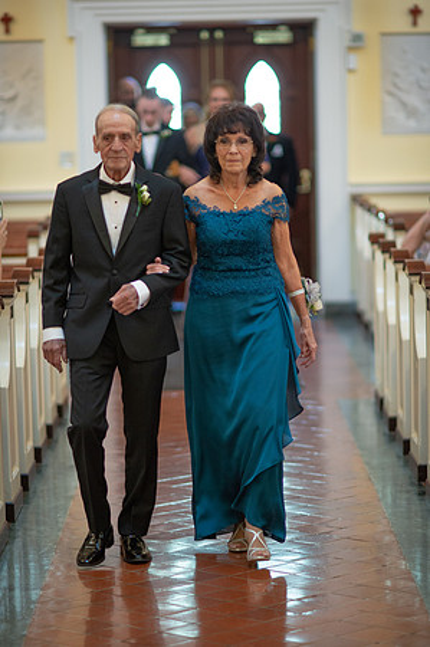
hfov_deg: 10.1
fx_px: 2424
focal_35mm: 135
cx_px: 215
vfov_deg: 15.2
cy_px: 324
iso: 1600
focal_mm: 135
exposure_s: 1/250
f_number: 2
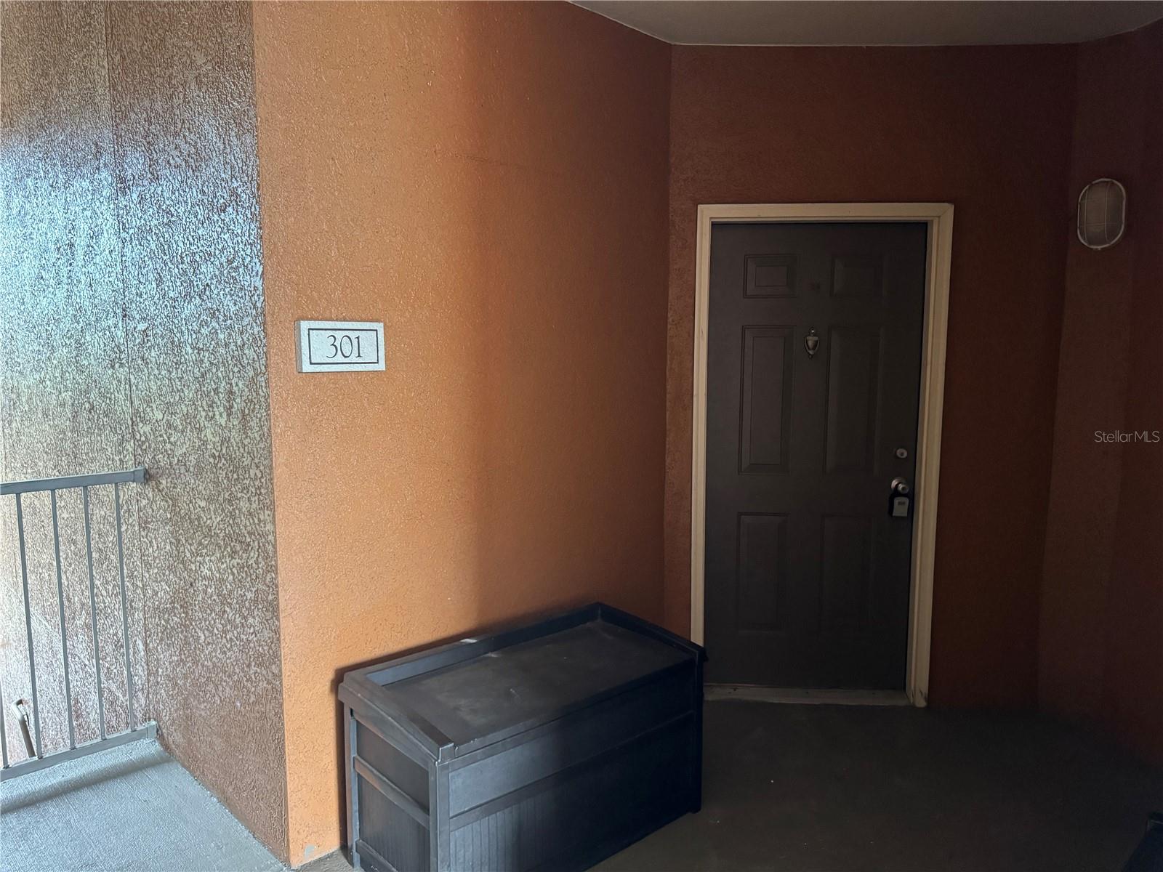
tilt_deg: -7.4
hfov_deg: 71.6
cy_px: 436
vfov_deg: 56.8
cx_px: 582
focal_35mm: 24
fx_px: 806
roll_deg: -0.4
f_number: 1.78
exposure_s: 1/60
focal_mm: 6.76
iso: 800
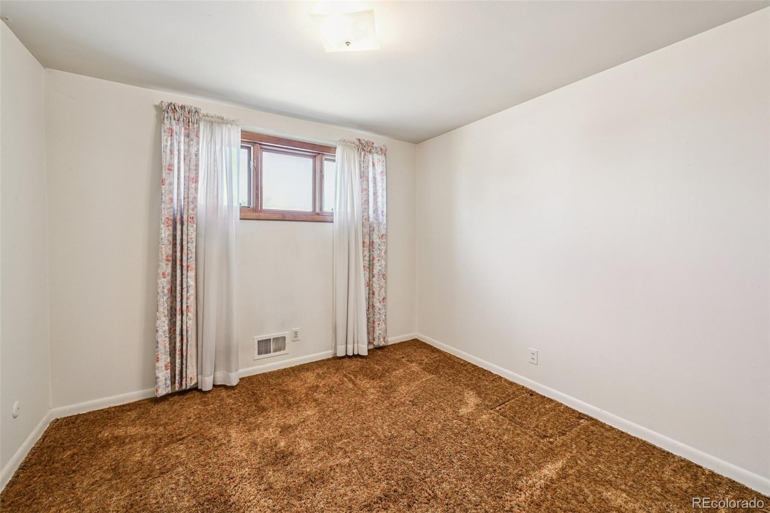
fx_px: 299
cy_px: 256
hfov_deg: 104.3
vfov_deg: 81.2
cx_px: 385
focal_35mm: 14
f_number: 11
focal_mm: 14
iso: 400
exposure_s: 1/5
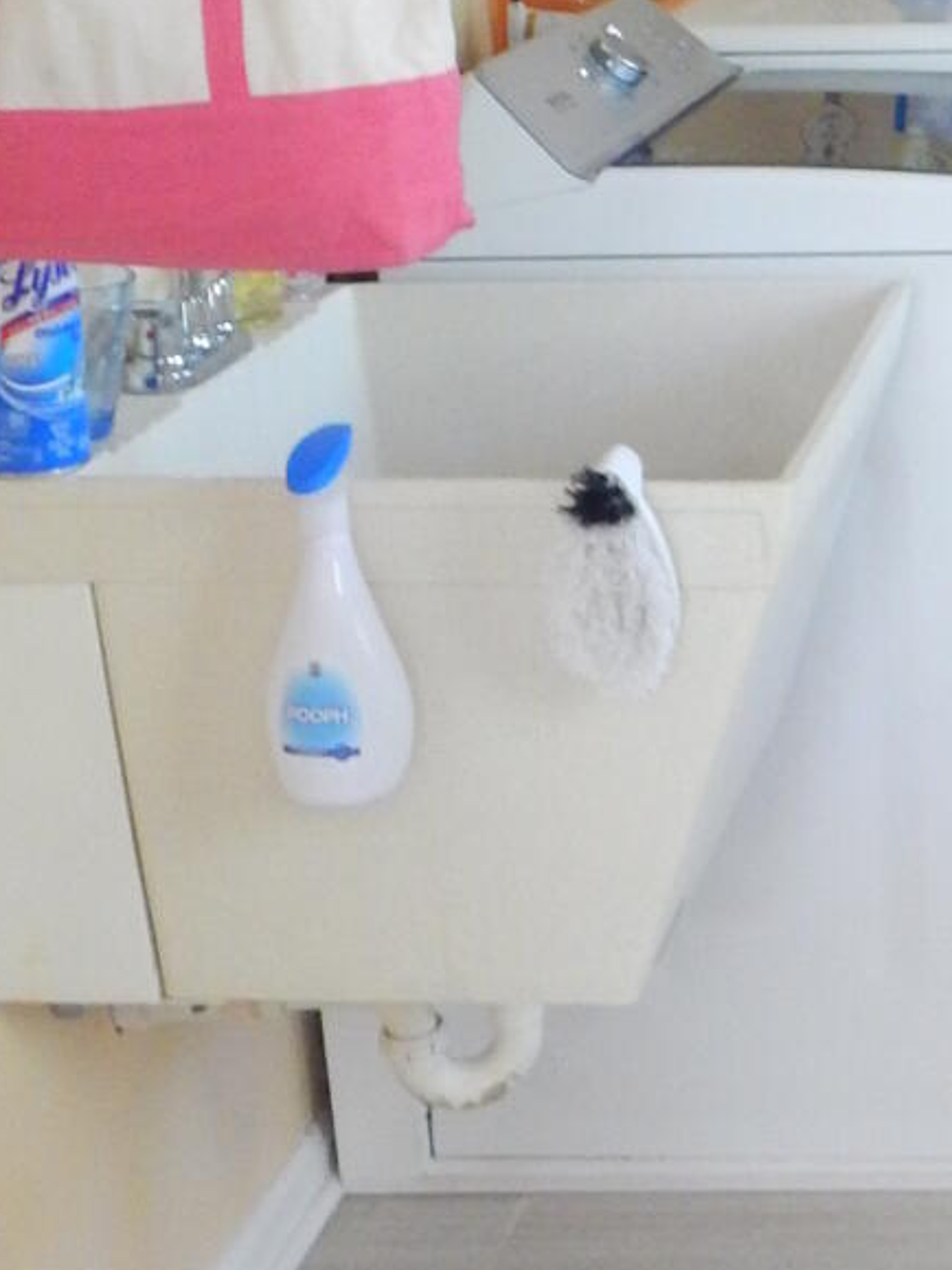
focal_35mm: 76
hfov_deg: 18.2
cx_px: 1213
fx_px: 2788
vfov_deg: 24.5
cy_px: 4
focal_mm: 4
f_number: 3
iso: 400
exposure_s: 1/25
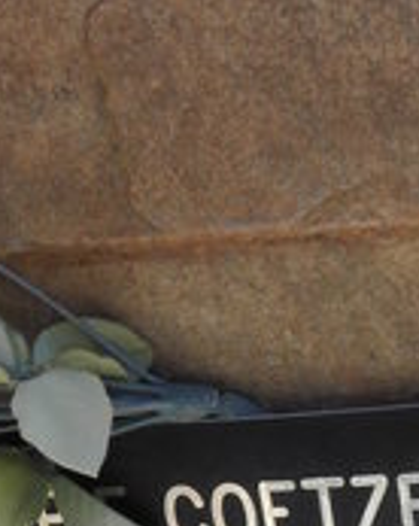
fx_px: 1894
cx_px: 310
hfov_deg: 12.6
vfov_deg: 14.9
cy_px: 724
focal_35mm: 122
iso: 64
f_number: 5.6
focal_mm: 4.83
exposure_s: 1/160
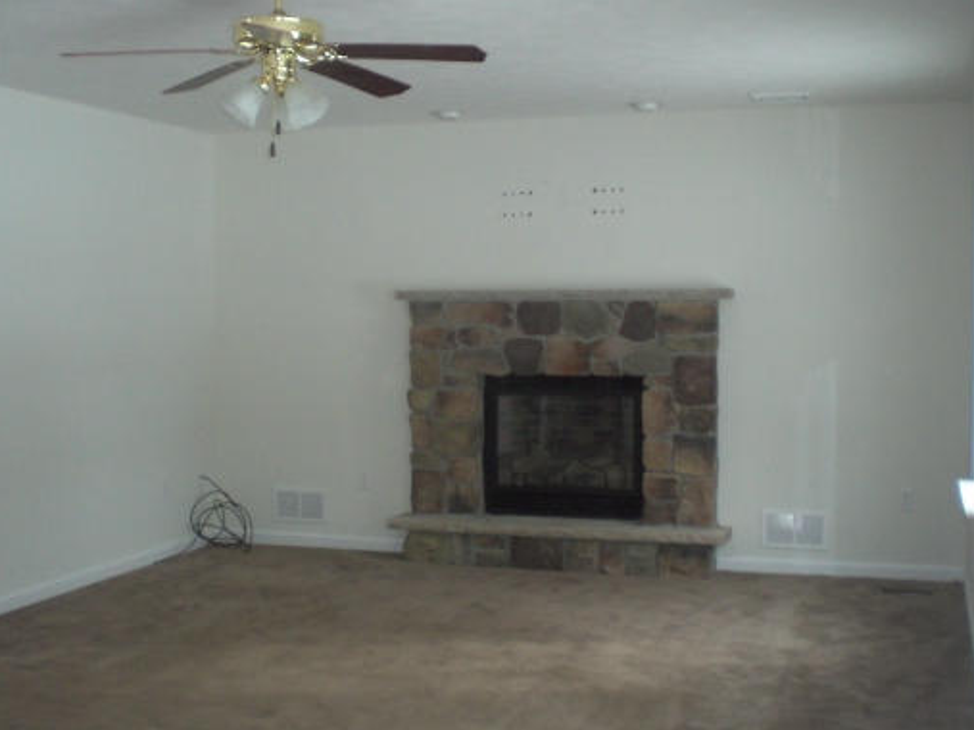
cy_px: 411
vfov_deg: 30.2
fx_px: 1350
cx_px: 501
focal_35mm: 48
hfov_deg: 39.7
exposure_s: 1/60
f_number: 3.1
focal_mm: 6.3
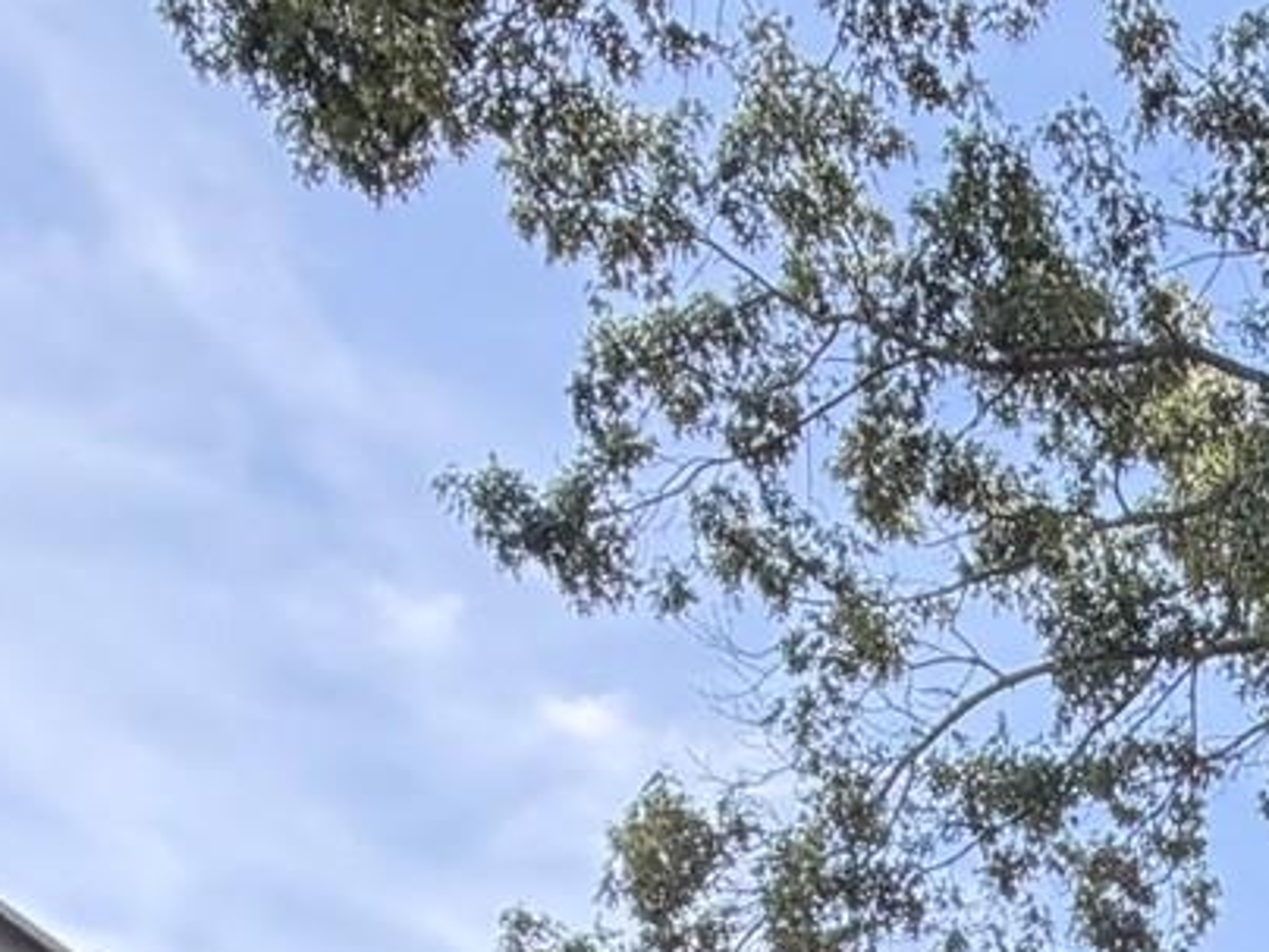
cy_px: 2202
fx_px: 2603
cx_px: 1643
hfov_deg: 24.1
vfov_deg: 14.6
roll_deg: +1.3
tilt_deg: +2.1
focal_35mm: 71
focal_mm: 2.22
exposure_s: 1/214
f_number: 2.2
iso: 50
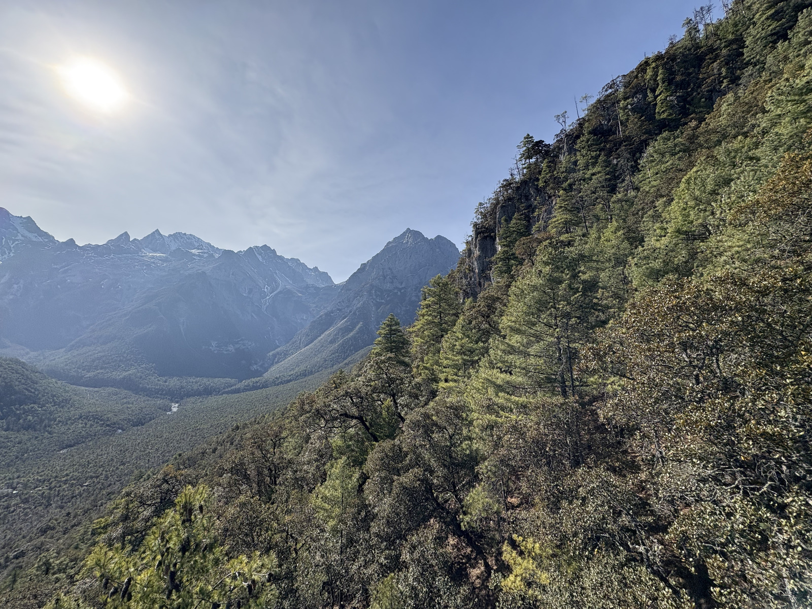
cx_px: 406
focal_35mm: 14
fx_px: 328
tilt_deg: +10.9
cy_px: 304
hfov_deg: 102.1
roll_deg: +0.0
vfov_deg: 85.7
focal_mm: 2.22
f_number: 2.2
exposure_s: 1/1709
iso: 50
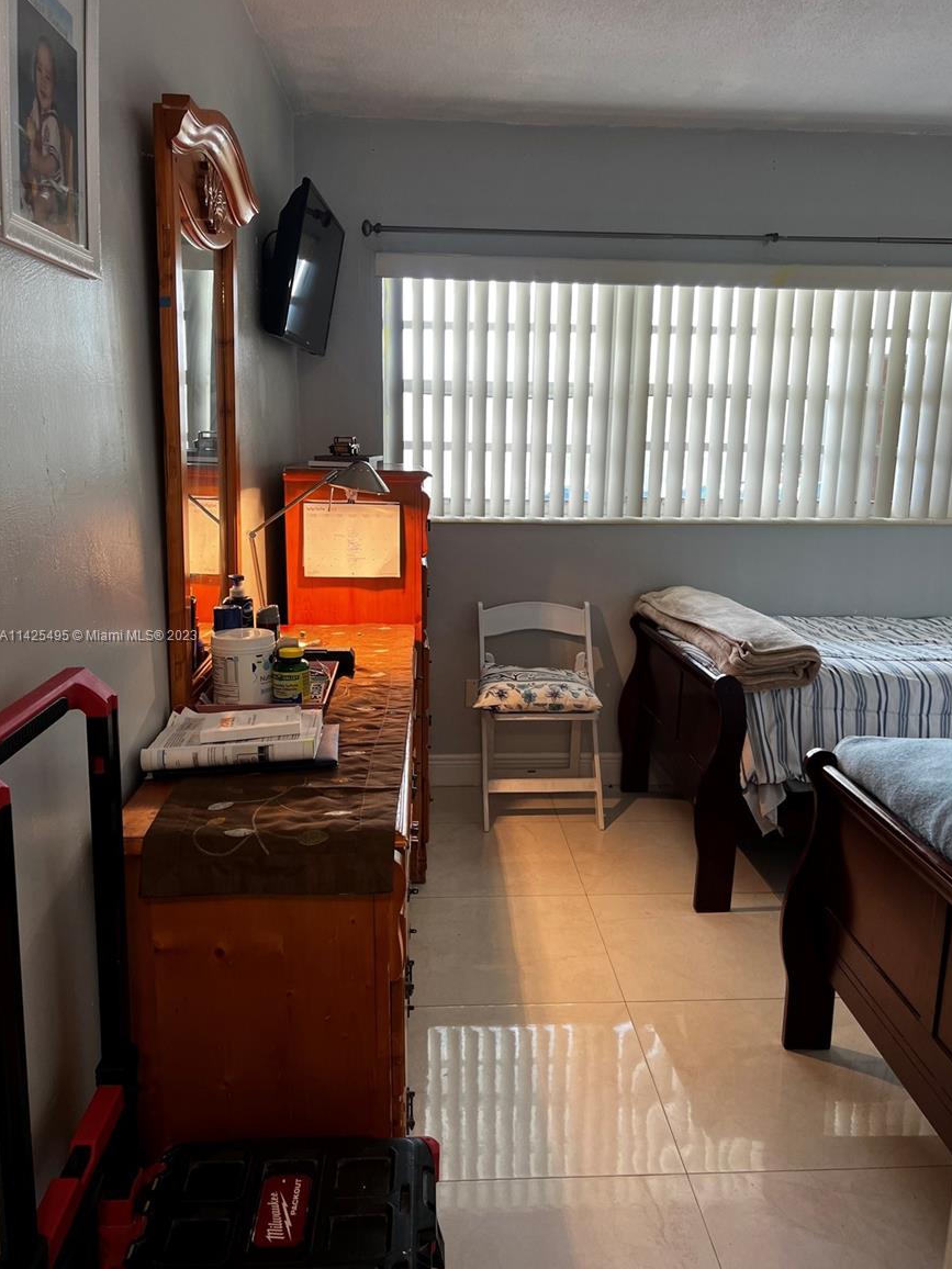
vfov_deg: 65.3
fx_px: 990
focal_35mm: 27
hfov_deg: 51.3
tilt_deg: -10.9
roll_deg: -1.8
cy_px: 637
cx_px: 491
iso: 80
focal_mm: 5.7
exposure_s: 1/60
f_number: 1.5
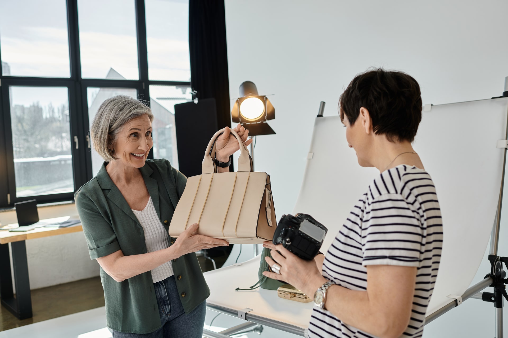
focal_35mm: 35
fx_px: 494
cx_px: 254
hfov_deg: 54.4
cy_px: 169
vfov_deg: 37.9
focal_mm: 35
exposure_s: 1/160
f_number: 4
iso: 80
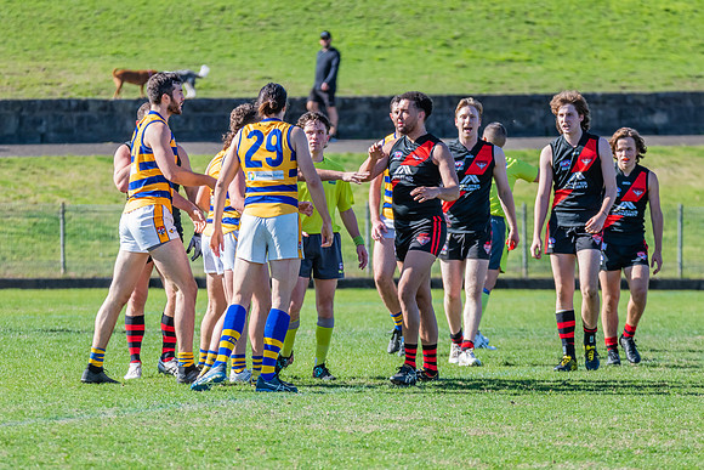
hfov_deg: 5.1
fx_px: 7876
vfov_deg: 3.4
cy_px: 300
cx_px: 328
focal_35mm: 403
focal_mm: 300
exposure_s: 1/1600
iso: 800
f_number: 6.3
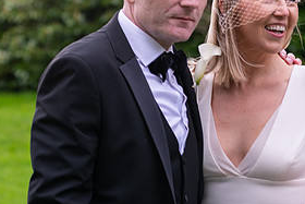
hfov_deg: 12.4
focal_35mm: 166
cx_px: 206
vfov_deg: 8.3
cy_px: 79
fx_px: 1407
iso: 160
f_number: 3.5
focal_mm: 80
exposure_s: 1/160
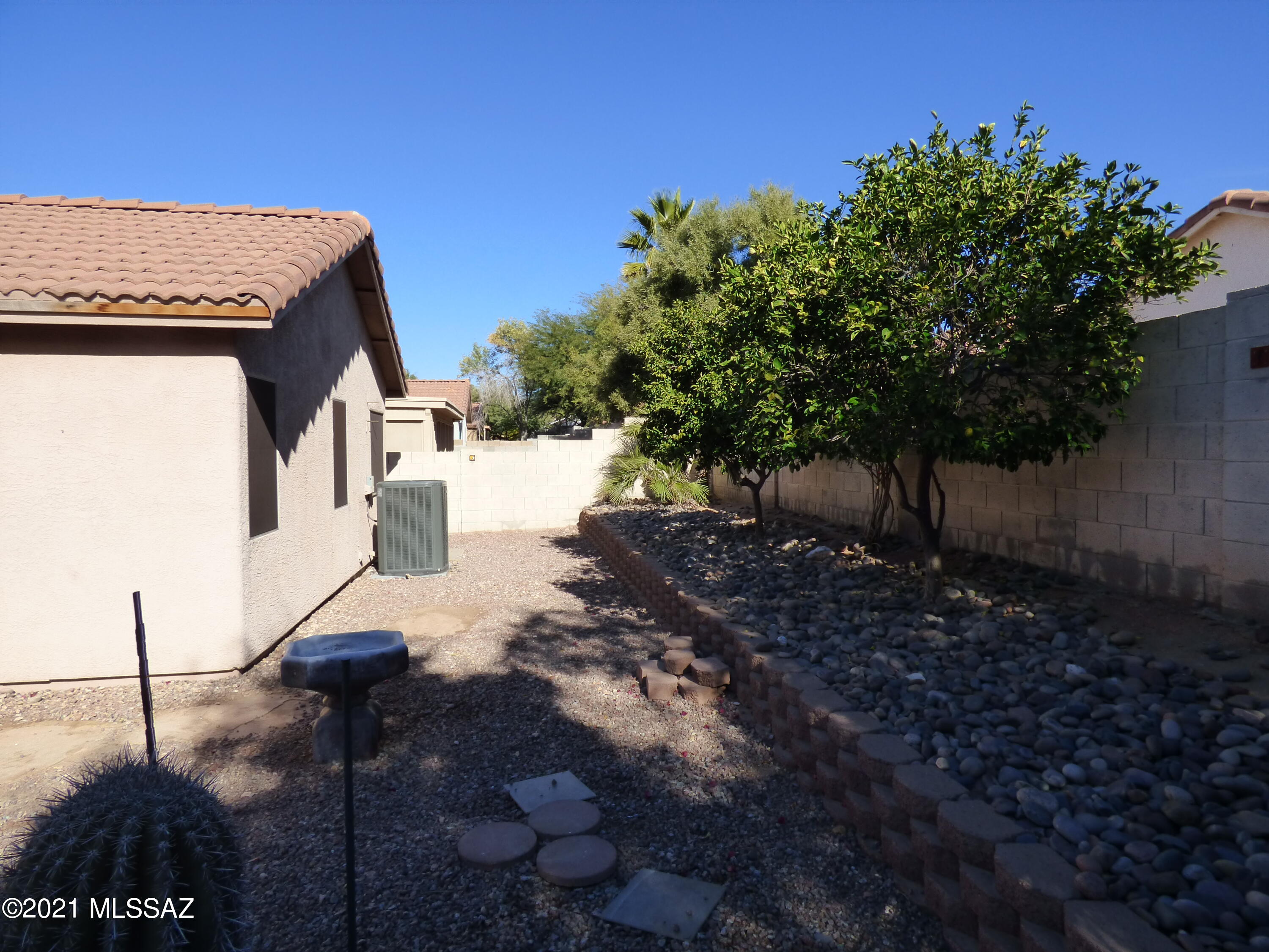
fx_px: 733
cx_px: 634
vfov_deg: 66.0
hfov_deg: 81.7
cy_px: 476
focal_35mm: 20
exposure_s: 1/800
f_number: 4.5
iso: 200
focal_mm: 3.58
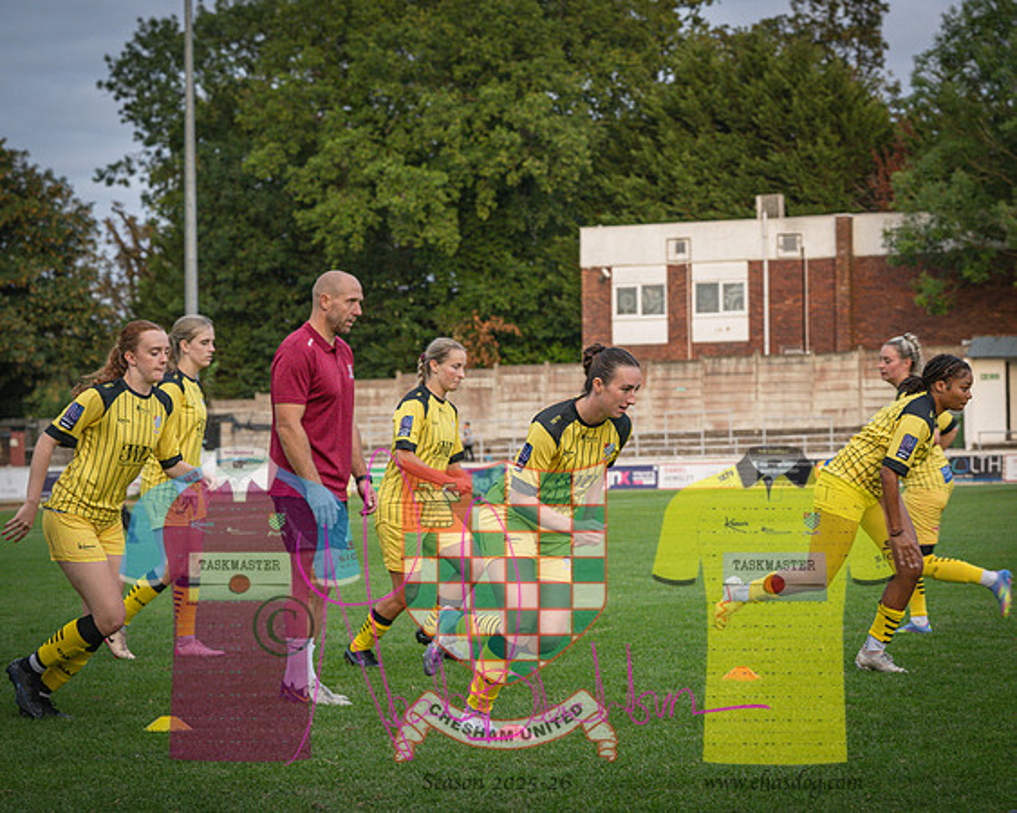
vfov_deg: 17.6
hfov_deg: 21.9
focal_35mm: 87
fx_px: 2622
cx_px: 627
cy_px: 412
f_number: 5
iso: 2000
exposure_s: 1/500
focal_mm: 73
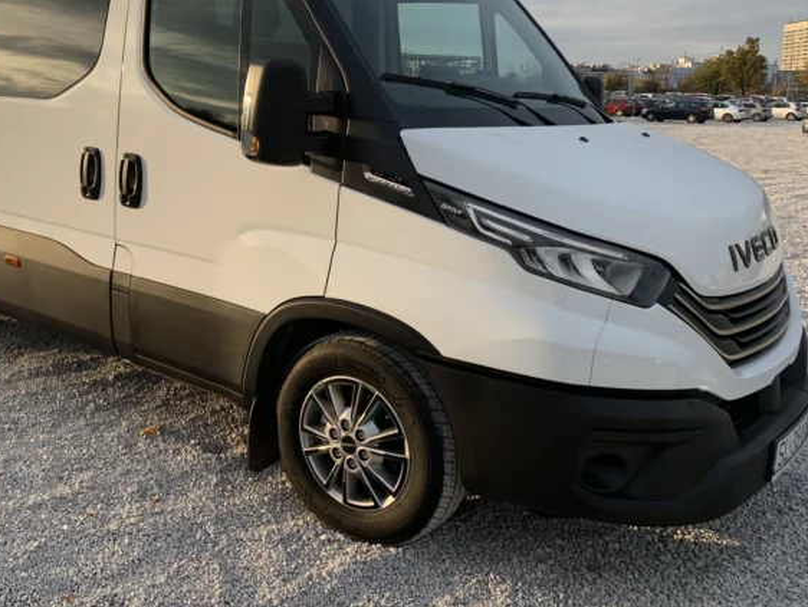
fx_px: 864
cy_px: 223
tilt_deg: -8.6
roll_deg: -0.9
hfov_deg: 49.1
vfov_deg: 38.4
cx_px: 259
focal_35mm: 37
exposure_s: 1/583
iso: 25
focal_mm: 4.25
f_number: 1.8
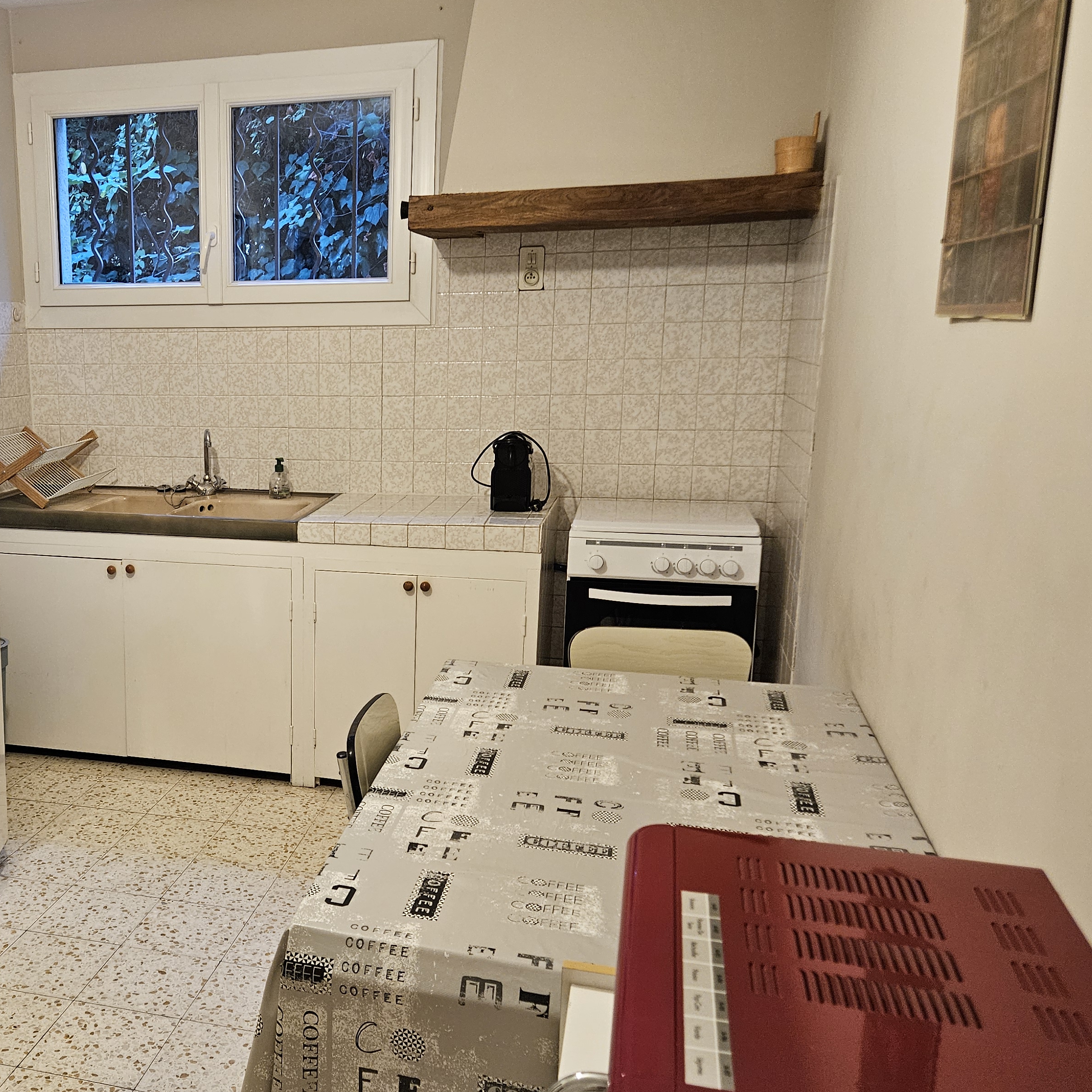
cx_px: 242
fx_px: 1213
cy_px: 578
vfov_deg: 48.4
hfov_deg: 46.3
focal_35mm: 34
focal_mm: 5.4
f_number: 1.8
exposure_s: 1/120
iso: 400
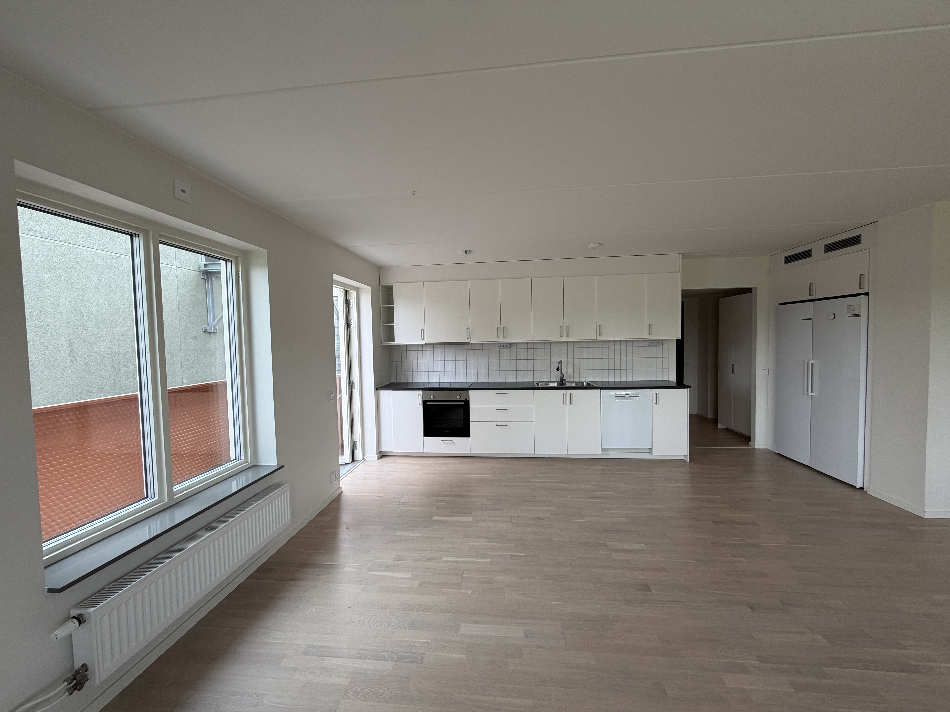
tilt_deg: -2.7
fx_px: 384
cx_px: 475
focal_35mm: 14
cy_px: 356
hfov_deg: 102.1
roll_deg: +1.6
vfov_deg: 85.7
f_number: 2.2
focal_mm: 2.22
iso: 100
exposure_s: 1/121
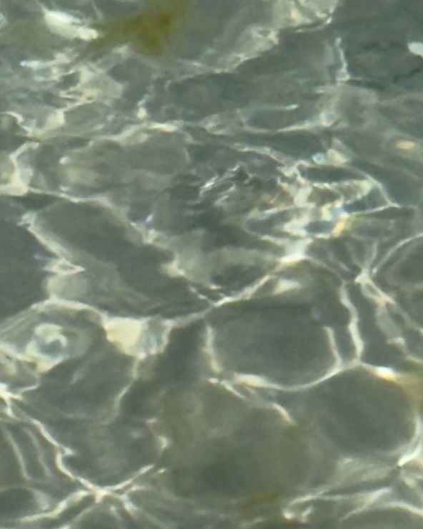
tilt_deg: -45.3
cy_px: 710
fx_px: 4008
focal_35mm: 256
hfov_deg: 5.9
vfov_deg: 7.5
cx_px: -351
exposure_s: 1/15385
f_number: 1.78
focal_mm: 6.76
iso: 64
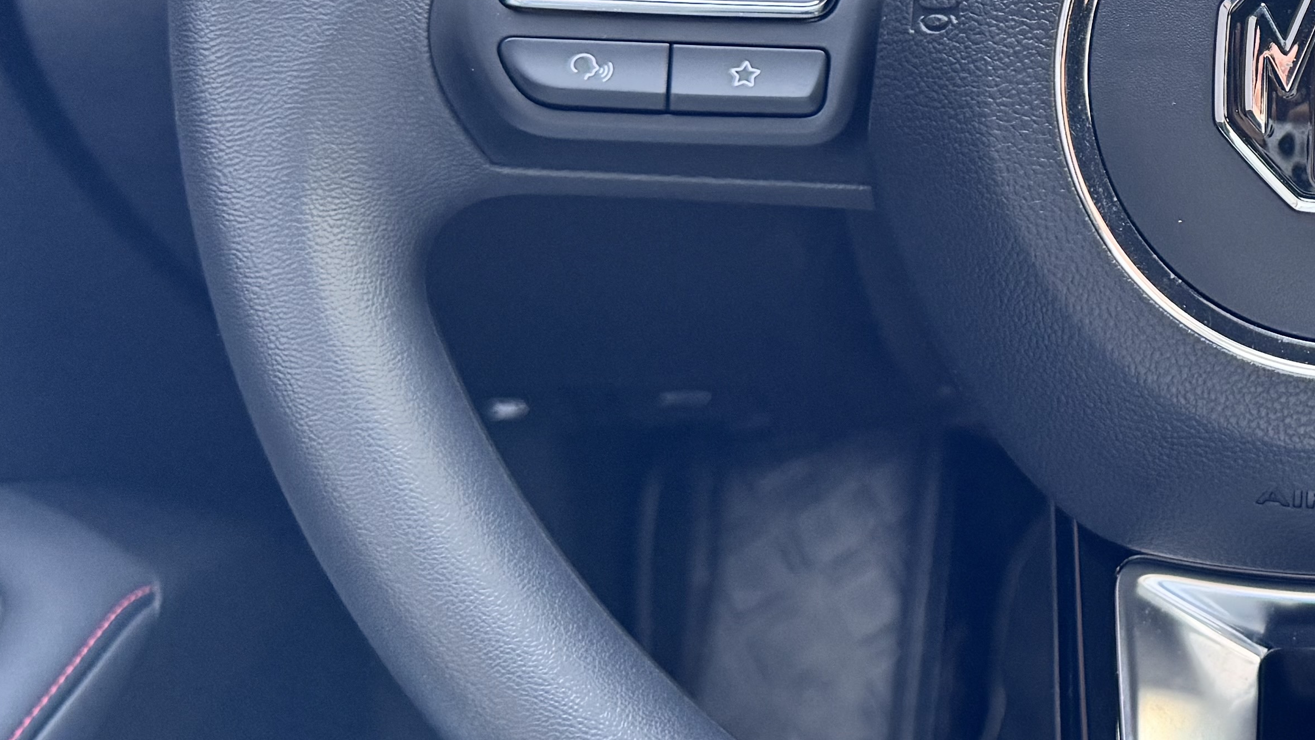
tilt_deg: -22.8
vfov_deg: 18.5
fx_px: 2197
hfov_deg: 30.7
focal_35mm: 63
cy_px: -50
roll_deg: +0.5
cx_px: 1338
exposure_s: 1/78
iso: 200
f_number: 1.78
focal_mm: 6.76
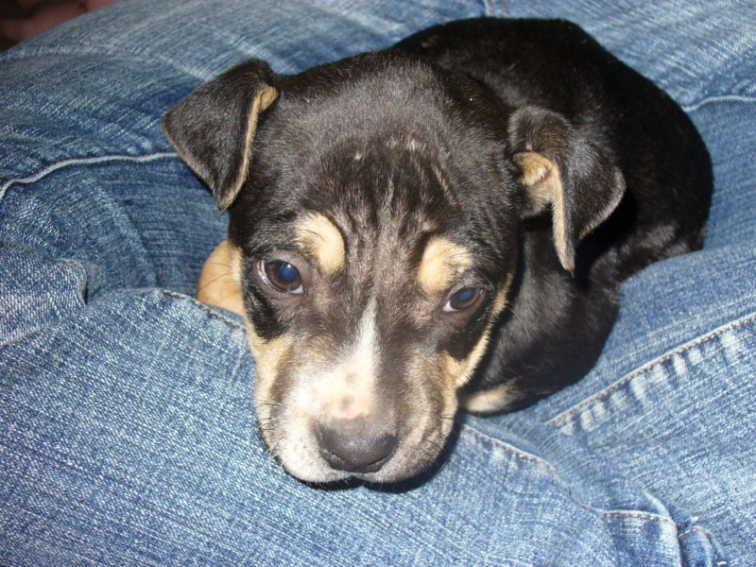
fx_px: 1179
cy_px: 284
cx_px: 378
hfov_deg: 35.5
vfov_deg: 27.0
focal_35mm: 54
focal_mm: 8.9
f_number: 3.1
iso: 100
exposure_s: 1/60
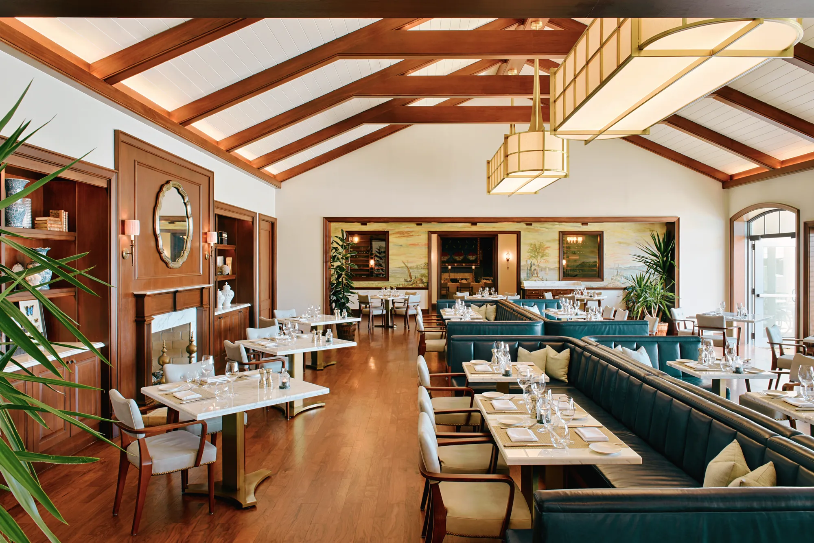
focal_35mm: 26
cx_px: 407
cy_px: 272
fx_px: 588
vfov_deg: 49.6
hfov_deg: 69.4
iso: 64
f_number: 16
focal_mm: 26
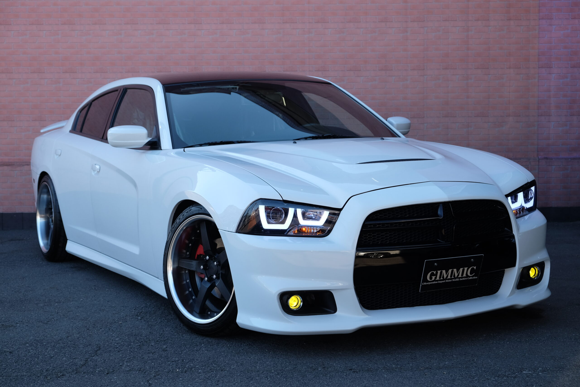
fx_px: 983
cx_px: 290
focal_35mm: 61
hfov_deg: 32.9
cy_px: 194
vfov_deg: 22.3
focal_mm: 40.7
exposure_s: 1/170
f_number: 5.6
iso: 200
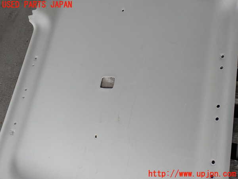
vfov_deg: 44.2
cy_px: 90
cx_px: 119
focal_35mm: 32
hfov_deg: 56.8
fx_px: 220
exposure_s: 1/200
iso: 100
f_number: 3.2
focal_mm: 5.79
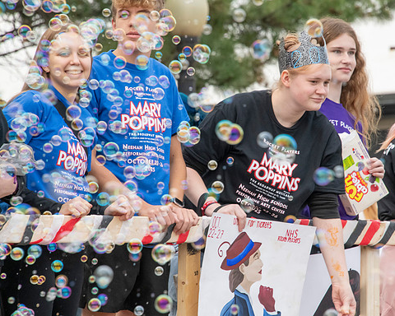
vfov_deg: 4.6
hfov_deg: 5.7
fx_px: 3975
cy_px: 158
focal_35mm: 340
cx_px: 237
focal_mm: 300
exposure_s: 1/320
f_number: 11
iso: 3200
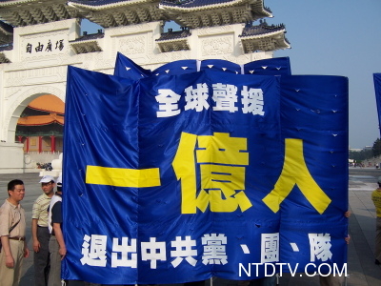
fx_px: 363
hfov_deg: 55.4
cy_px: 143
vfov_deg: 42.9
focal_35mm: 33
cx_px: 190
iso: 80
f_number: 4
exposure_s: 1/750
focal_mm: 5.5
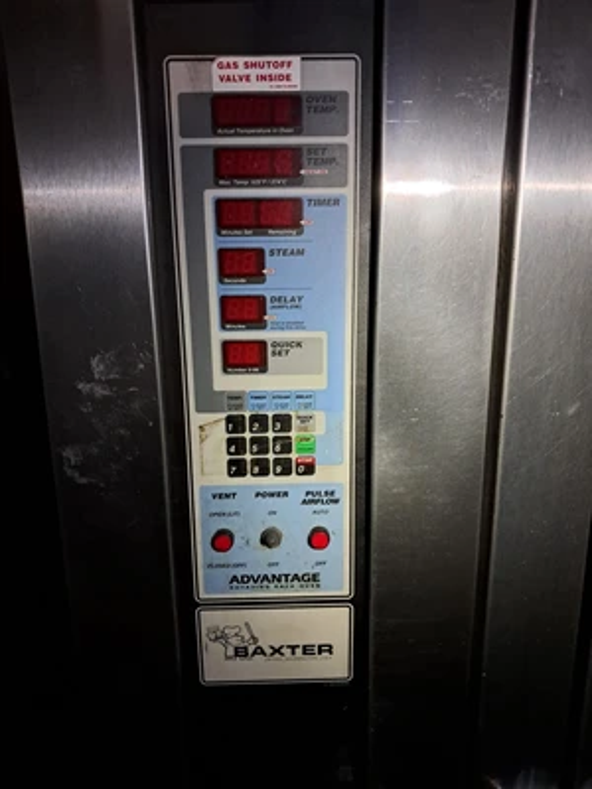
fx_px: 616
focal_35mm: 27
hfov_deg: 51.4
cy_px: 394
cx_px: 296
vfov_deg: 65.3
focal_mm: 4
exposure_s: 1/24
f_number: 1.8
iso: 640
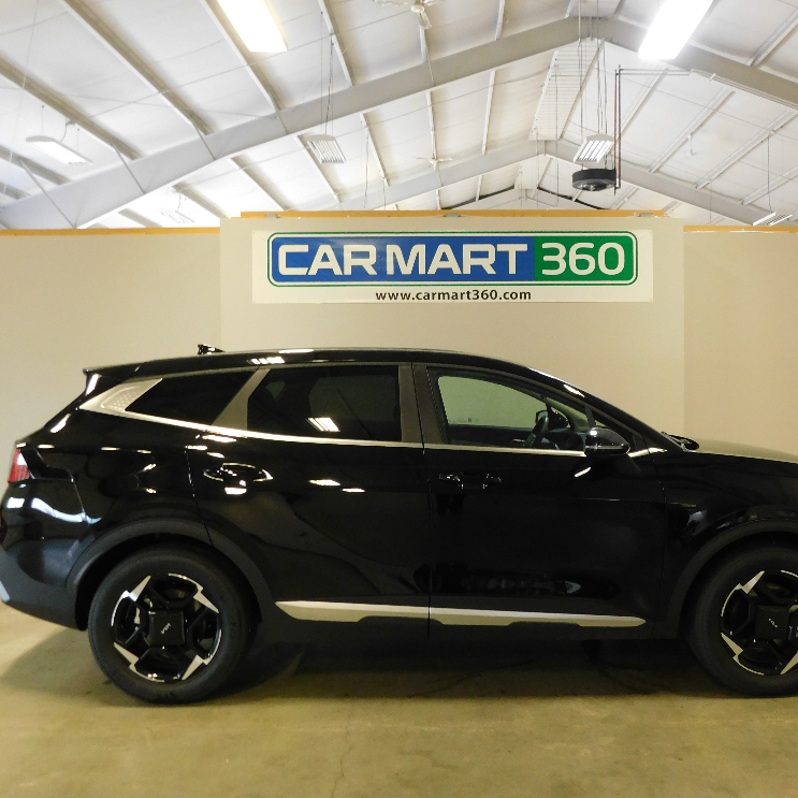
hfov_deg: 56.9
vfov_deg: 57.3
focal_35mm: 28
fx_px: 730
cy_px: 396
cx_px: 471
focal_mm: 4
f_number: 3
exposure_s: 1/25
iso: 400
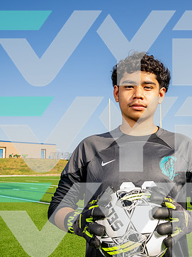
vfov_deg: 50.2
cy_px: 135
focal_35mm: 37
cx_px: 161
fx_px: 274
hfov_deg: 36.9
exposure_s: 1/125
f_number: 7.1
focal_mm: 24
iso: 50
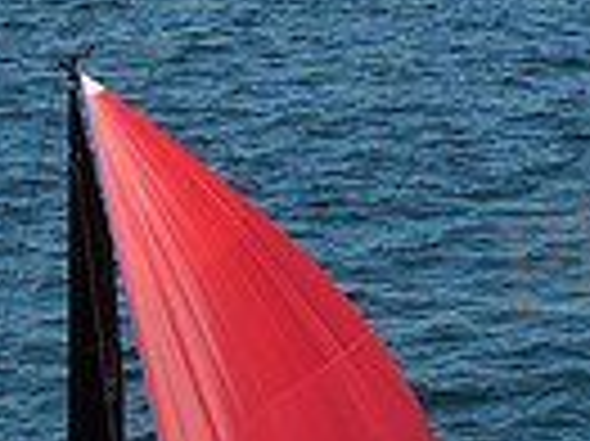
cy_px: 524
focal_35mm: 212
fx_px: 3610
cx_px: 239
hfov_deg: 9.3
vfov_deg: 6.9
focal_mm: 8.6
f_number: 3.8
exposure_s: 1/800
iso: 100
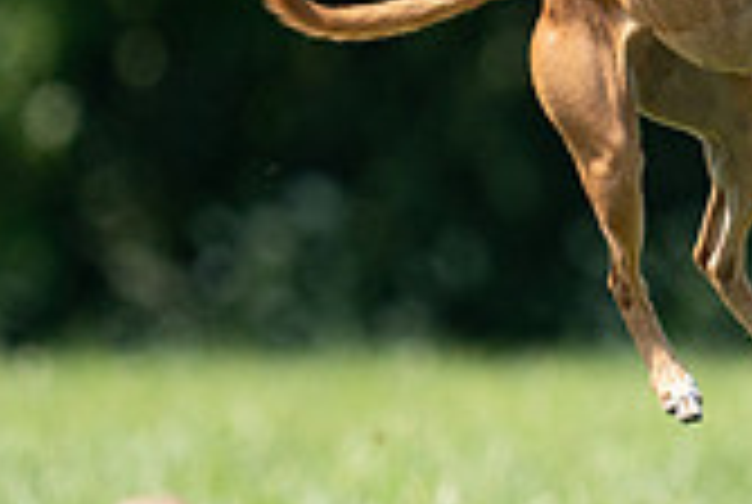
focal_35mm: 1426
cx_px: 856
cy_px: -88
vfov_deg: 1.0
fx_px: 29840
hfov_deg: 1.4
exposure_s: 1/4000
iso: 1600
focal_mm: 411
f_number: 6.3
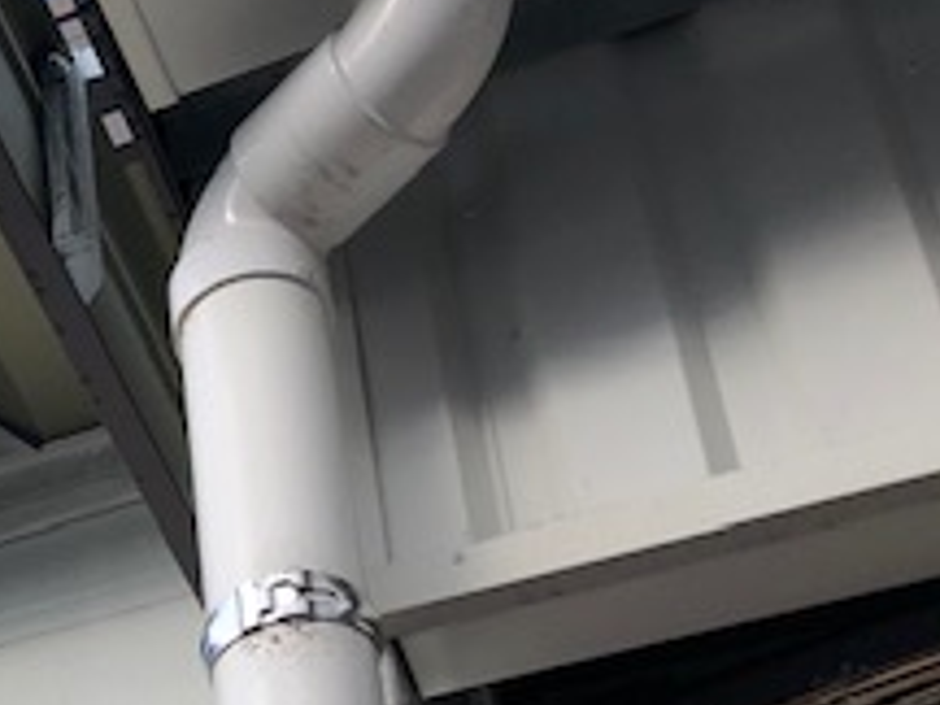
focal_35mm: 83
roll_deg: -5.1
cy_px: 879
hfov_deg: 21.2
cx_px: -309
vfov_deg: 16.9
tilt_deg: +30.6
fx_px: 2254
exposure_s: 1/1350
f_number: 1.8
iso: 20
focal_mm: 3.99
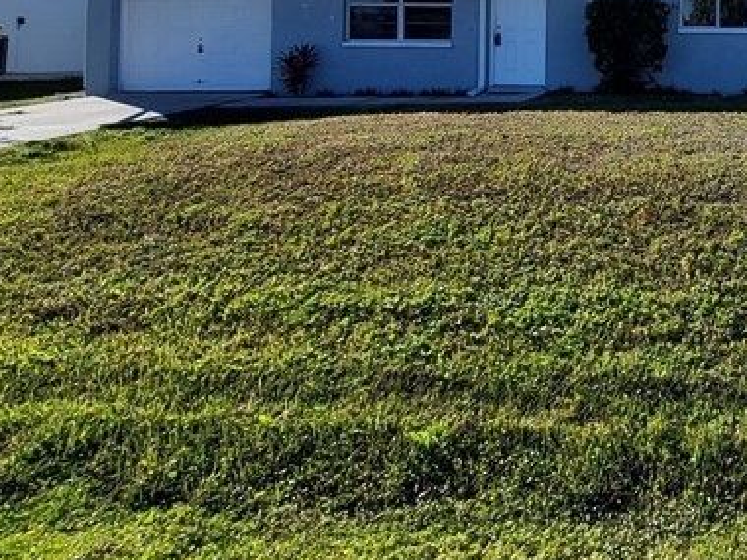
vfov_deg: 37.4
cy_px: 31
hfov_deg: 44.4
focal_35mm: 35
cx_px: 755
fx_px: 755
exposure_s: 1/1145
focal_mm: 1.74
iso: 32
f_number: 2.2
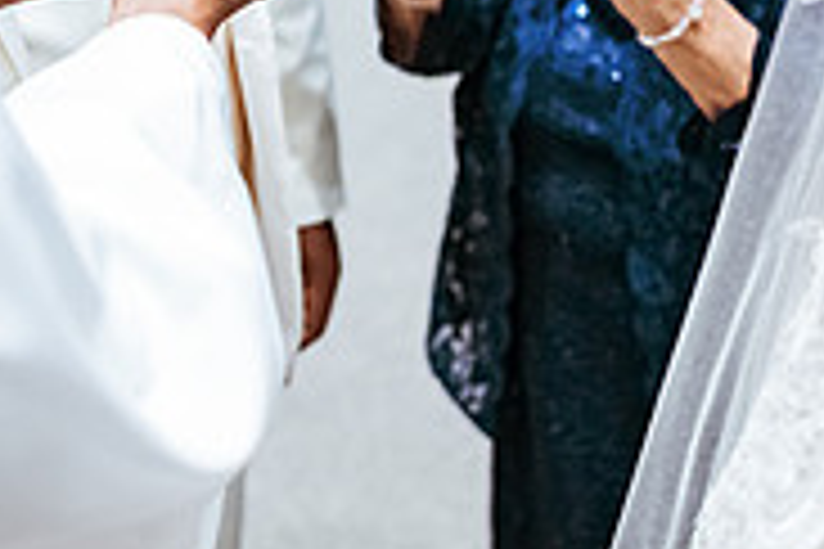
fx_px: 2540
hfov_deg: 18.2
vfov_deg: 12.1
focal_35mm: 111
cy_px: -101
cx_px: 113
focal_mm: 35
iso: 1250
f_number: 1.8
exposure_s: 1/500
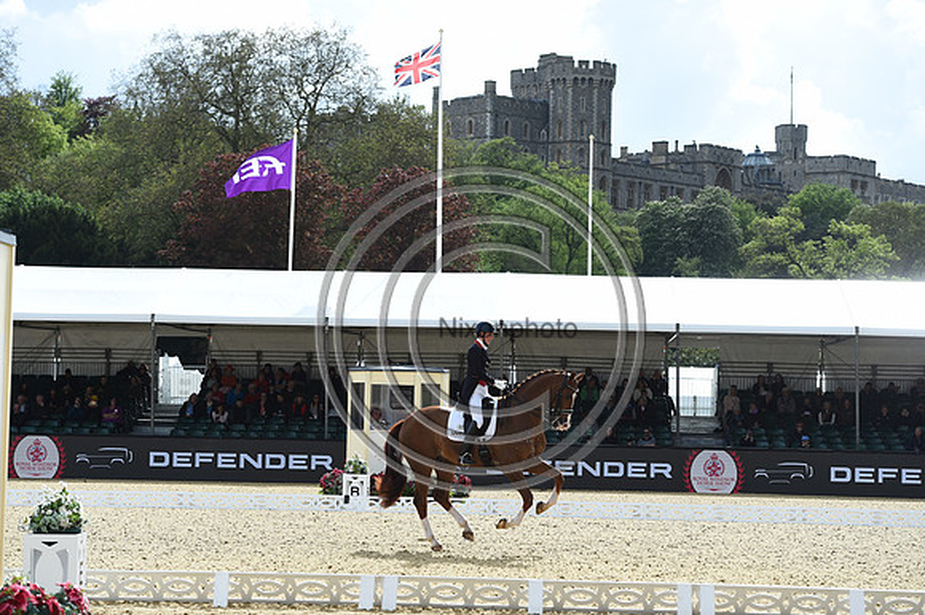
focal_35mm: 95
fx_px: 2439
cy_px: 308
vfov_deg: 14.4
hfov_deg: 21.5
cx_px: 462
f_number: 4.5
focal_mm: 95
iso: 220
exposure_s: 1/1250
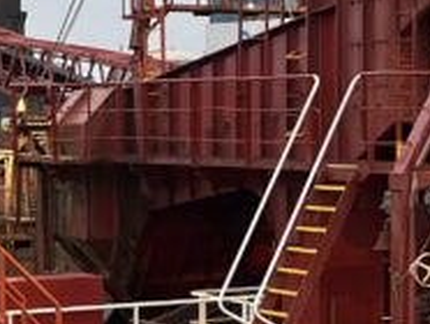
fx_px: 1779
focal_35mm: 143
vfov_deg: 10.4
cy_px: 236
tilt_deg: -4.9
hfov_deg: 13.8
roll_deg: +0.0
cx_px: 203
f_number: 1.6
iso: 100
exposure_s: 1/100
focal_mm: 5.1
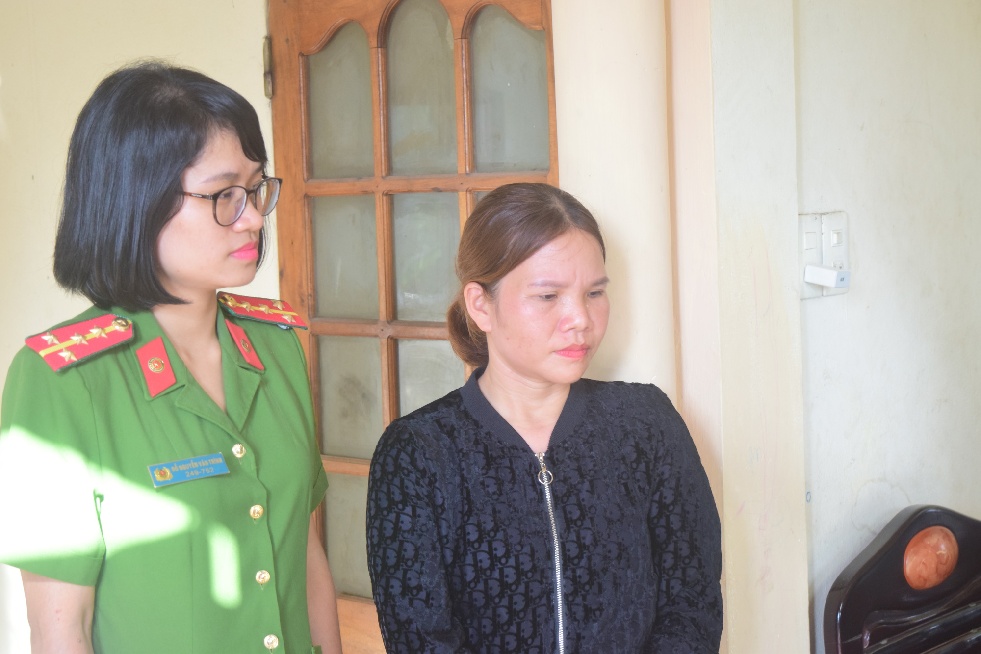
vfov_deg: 18.9
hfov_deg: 28.1
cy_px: 327
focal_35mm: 72
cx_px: 490
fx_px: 1962
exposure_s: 1/100
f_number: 5.3
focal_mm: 48
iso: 1000
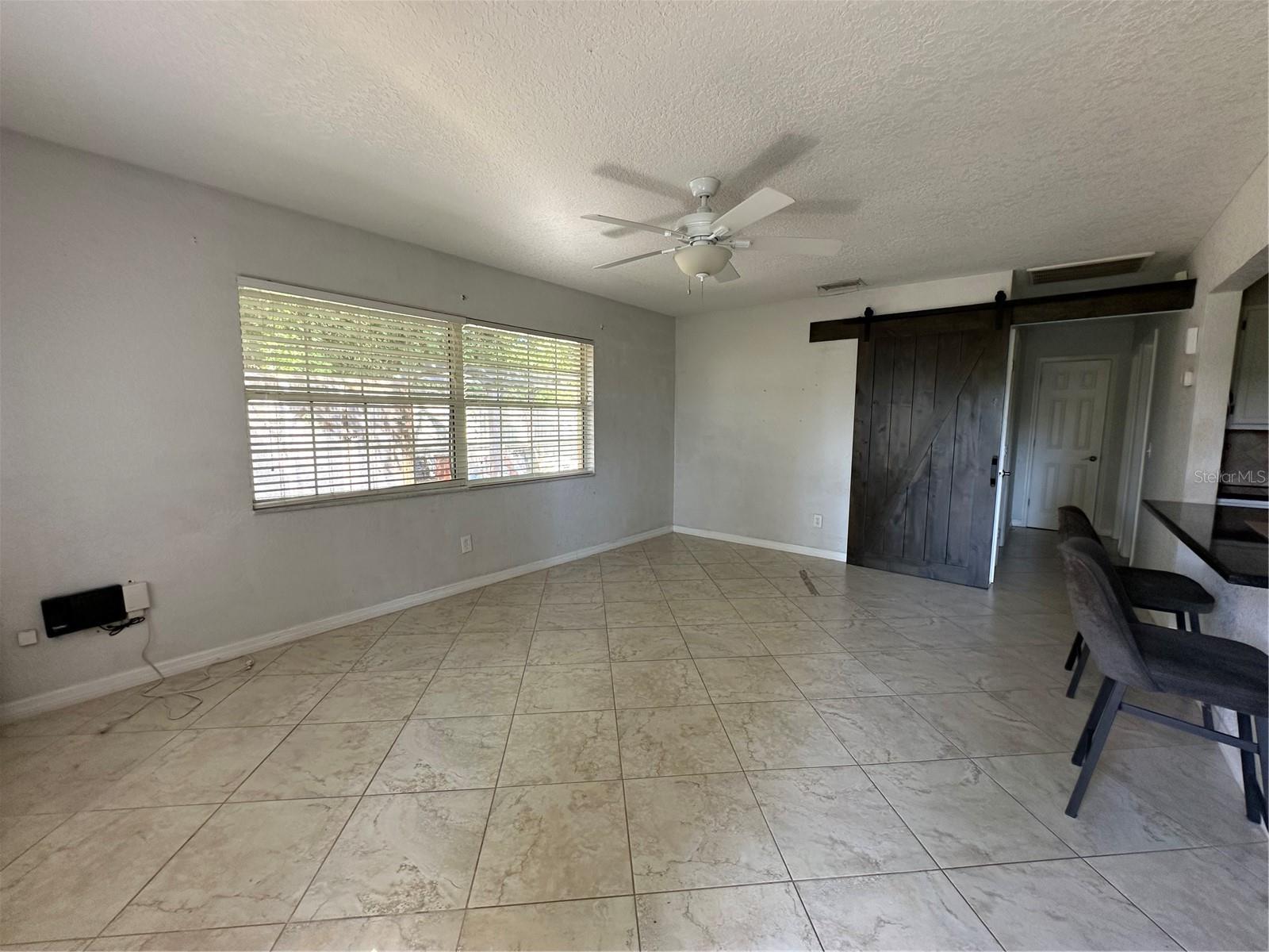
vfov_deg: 85.7
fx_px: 513
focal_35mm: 14
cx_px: 634
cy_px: 476
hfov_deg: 102.1
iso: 200
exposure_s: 1/99
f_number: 2.2
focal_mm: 2.22
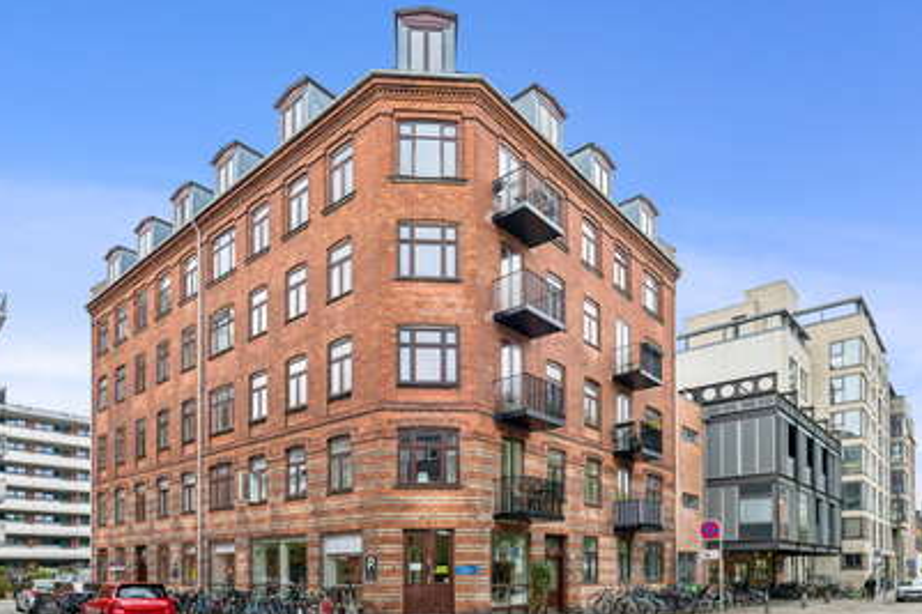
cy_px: 317
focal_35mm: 22
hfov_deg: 78.6
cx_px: 460
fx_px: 563
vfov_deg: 57.2
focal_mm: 21
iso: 125
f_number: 8
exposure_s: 1/100
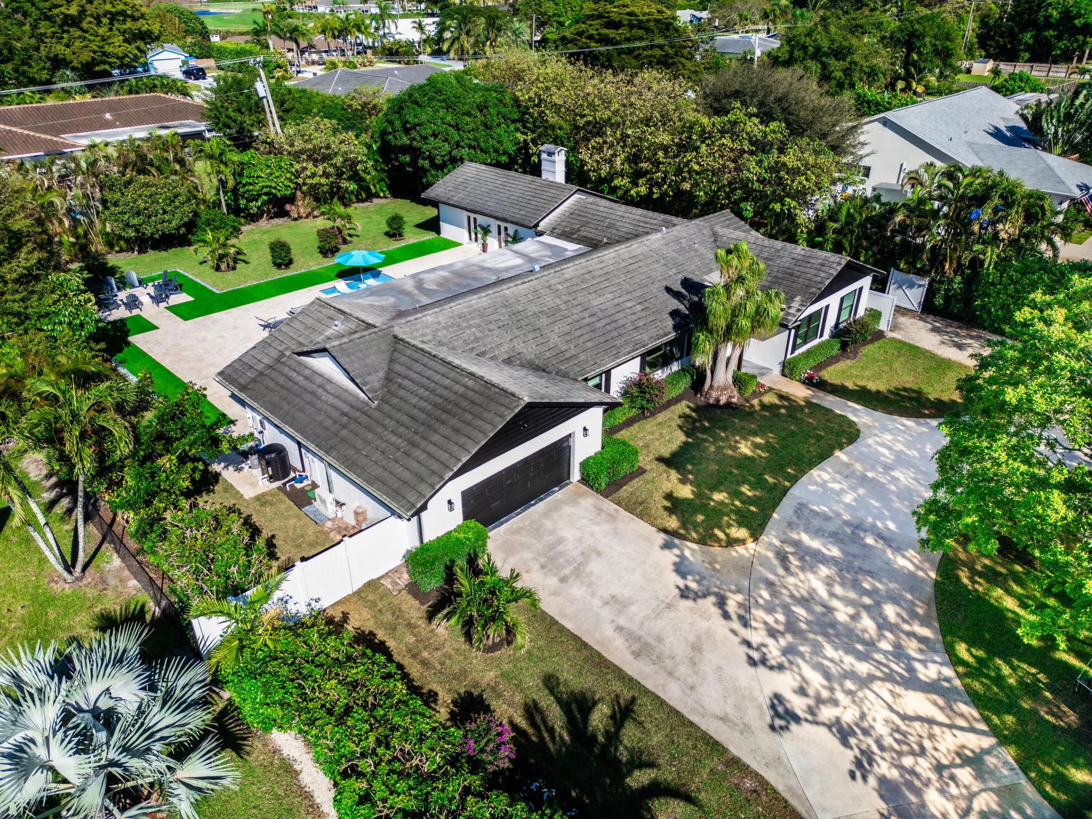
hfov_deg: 71.6
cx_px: 546
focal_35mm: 24
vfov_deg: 56.8
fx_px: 757
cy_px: 410
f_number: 1.7
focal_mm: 6.72
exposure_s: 1/2000
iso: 100
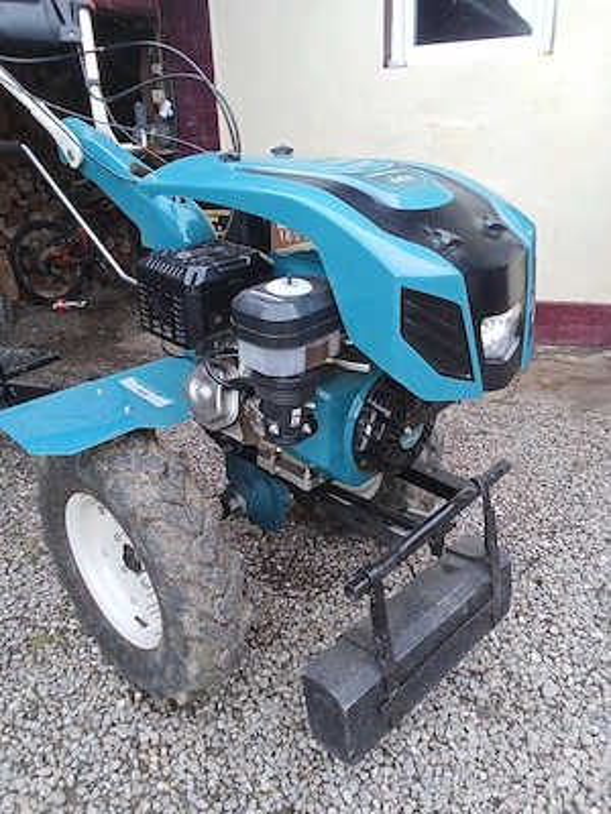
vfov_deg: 65.3
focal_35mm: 27
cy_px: 407
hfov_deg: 51.4
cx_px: 306
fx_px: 635
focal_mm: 2.79
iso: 226
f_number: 2
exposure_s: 1/33.3
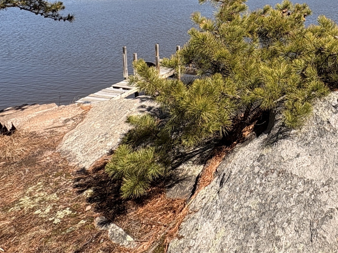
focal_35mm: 39
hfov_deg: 45.8
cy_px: -8
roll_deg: +1.6
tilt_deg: -4.3
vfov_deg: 33.3
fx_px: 381
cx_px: 263
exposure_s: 1/1477
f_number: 2.2
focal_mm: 2.22
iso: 50
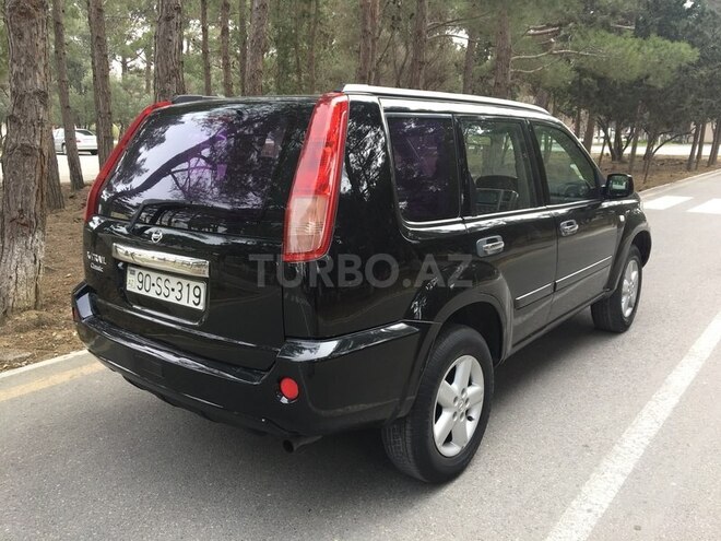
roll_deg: -0.7
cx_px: 360
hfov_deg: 61.7
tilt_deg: -13.3
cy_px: 270
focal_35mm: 29
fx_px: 604
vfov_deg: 48.2
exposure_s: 1/138
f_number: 2.2
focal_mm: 4.15
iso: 25
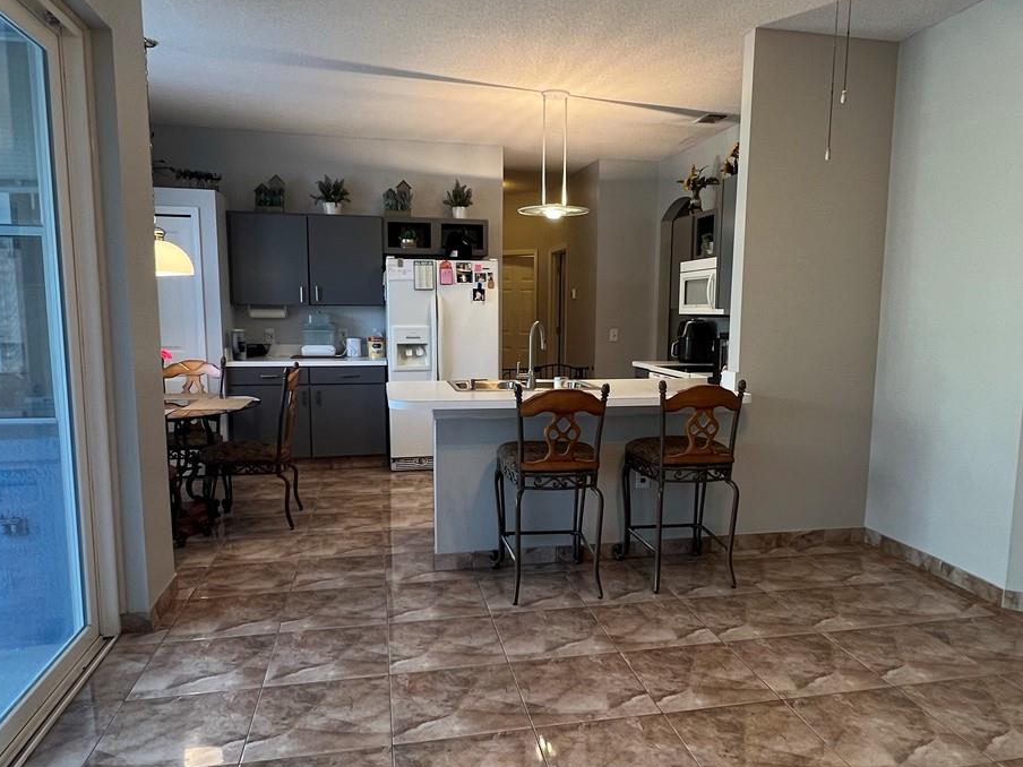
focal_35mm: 23
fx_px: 680
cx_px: 534
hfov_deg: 73.9
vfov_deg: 58.9
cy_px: 399
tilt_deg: -7.3
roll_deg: -0.1
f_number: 1.8
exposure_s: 1/60
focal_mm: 1.57
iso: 160
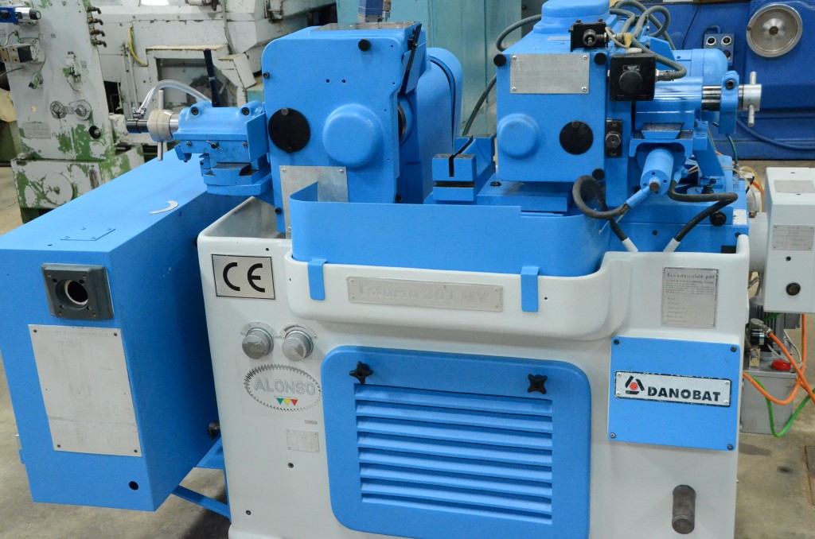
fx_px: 1050
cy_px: 270
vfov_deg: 28.8
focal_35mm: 46
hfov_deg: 42.4
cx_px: 408
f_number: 7.1
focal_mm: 31
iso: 6400
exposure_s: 1/200
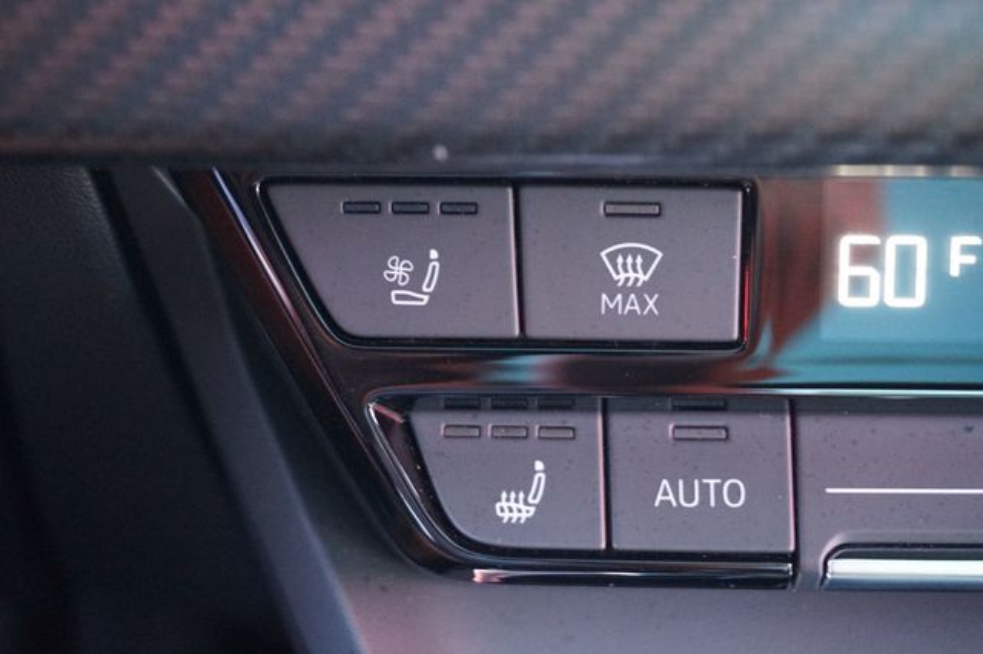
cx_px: 492
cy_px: 327
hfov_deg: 29.9
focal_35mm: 68
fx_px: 1842
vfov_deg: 20.1
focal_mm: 45
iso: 3200
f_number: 5.6
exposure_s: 1/20
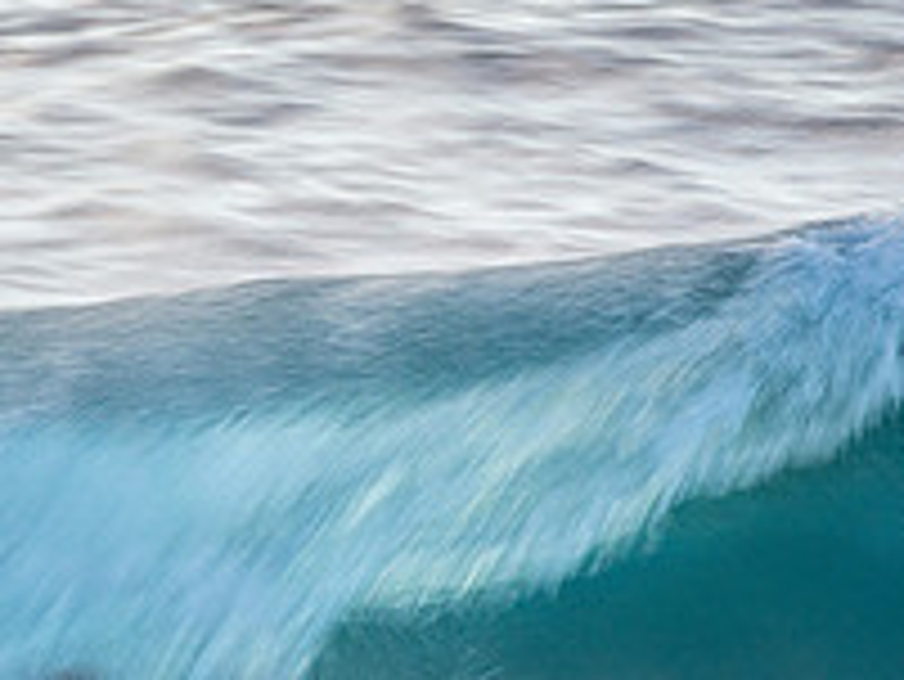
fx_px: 48864
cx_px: 261
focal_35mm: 1870
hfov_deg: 1.1
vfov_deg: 0.8
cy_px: 831
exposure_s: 1/25
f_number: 10
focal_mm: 450
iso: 100
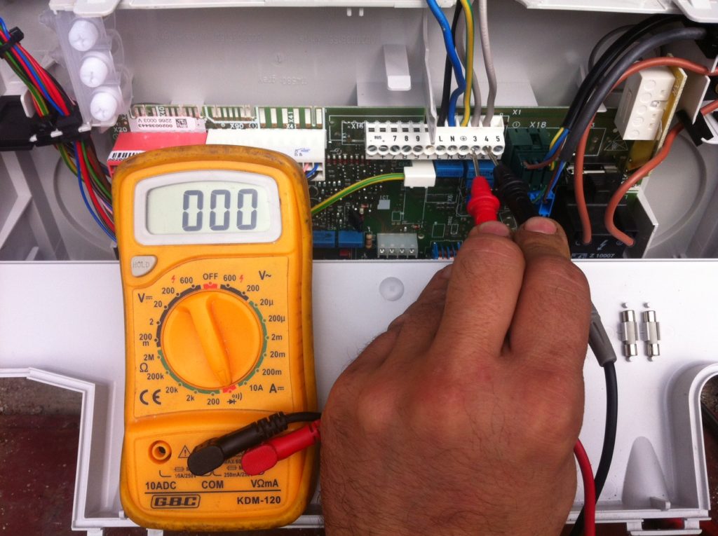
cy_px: 268
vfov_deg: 40.6
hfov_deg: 52.7
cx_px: 359
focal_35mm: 35
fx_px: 725
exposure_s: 1/1005
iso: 80
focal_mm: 3.85
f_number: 2.8
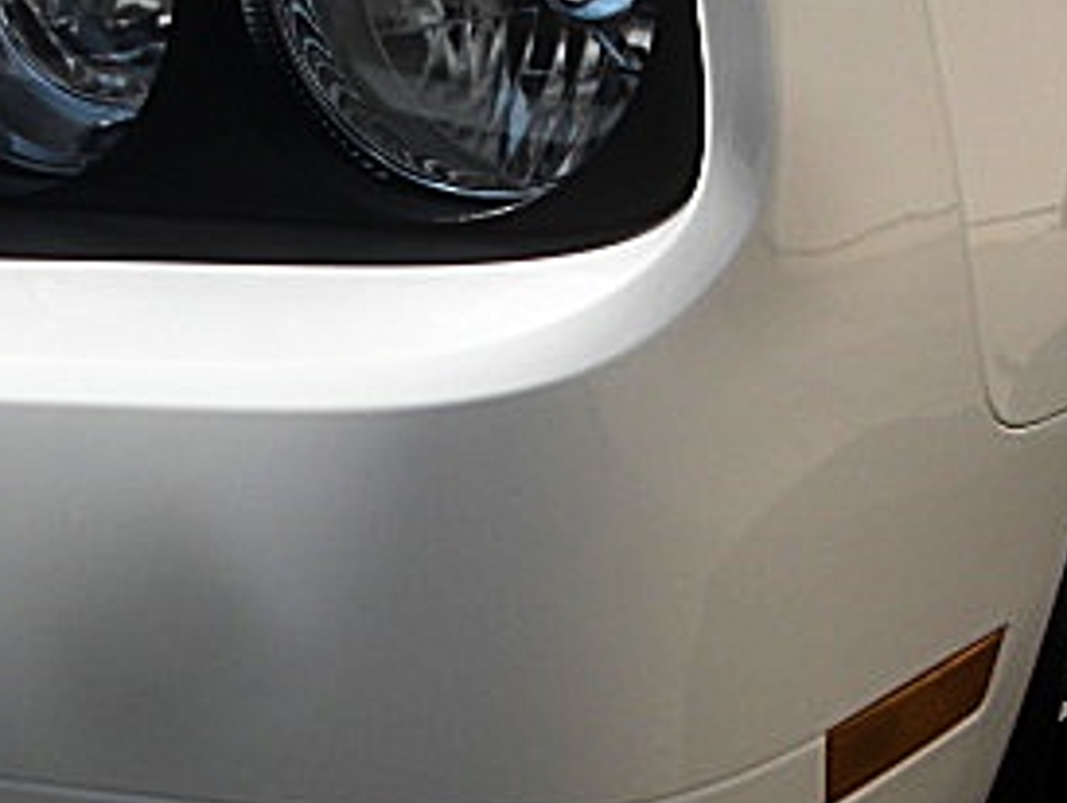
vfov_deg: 17.6
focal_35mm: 84
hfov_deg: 23.3
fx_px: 2591
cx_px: 522
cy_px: 417
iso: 50
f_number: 7.9
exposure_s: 1/160
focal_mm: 6.3
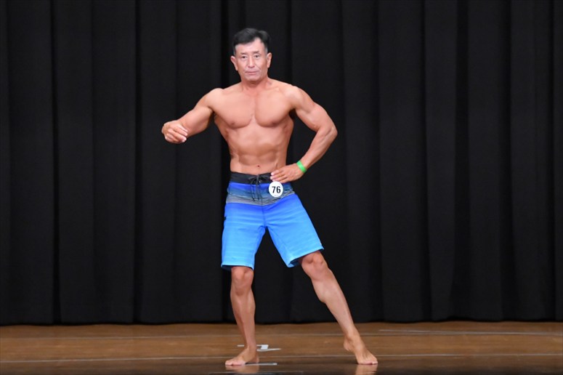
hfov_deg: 8.6
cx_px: 282
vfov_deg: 5.7
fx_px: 3752
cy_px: 188
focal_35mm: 240
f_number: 5.6
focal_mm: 160
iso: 8000
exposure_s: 1/400
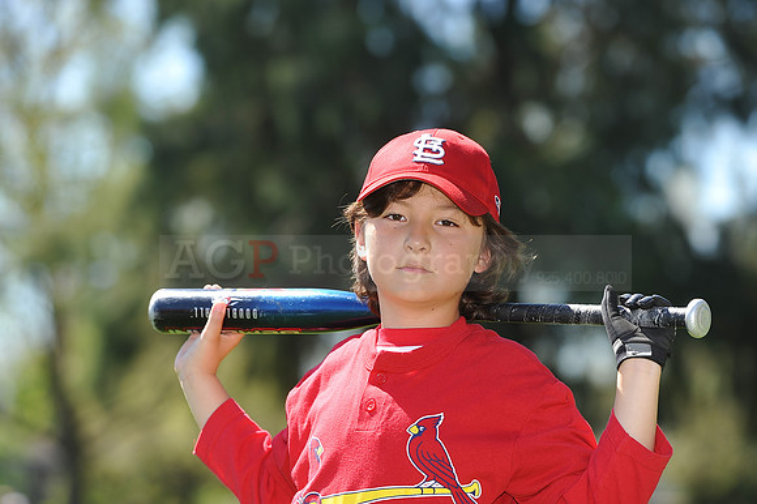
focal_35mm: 200
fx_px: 4203
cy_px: 252
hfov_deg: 10.3
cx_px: 378
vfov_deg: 6.9
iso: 200
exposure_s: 1/400
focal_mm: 200
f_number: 5.6
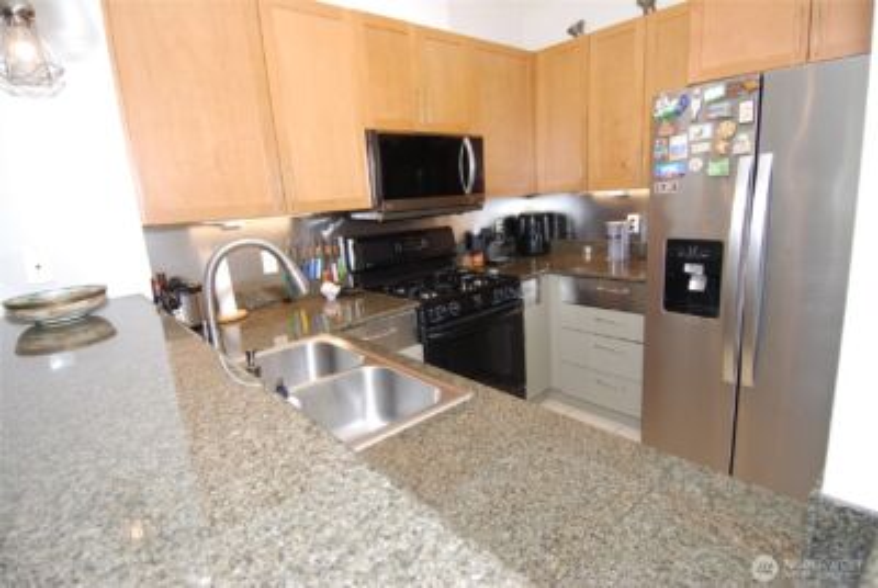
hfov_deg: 89.9
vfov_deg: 67.6
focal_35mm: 18
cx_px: 439
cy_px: 294
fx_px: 440
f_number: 4
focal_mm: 12
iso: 220
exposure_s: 1/60
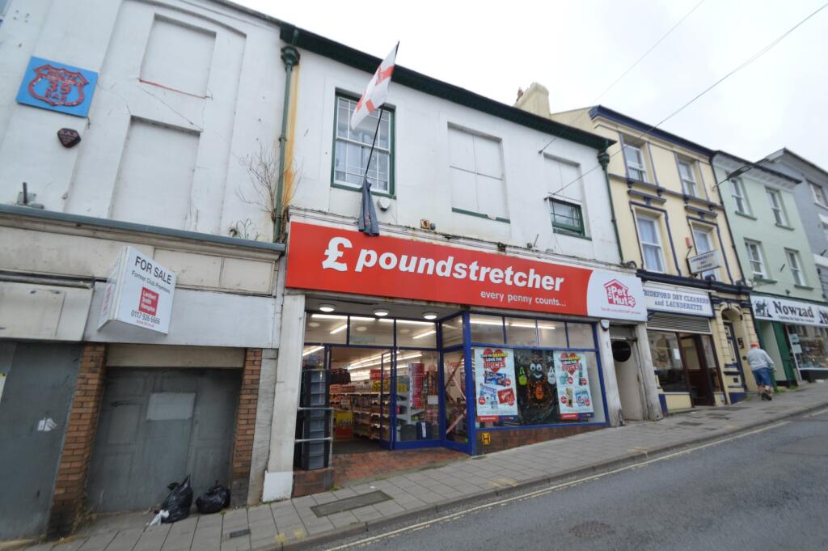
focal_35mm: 15
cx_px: 414
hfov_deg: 100.4
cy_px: 276
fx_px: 345
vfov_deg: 77.2
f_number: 5.6
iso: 220
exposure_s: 1/125
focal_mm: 10
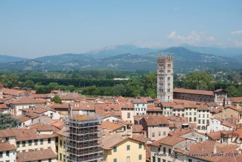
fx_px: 353
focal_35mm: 52
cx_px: 121
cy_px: 81
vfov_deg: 25.8
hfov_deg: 37.8
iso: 100
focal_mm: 35
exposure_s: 1/250
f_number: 8
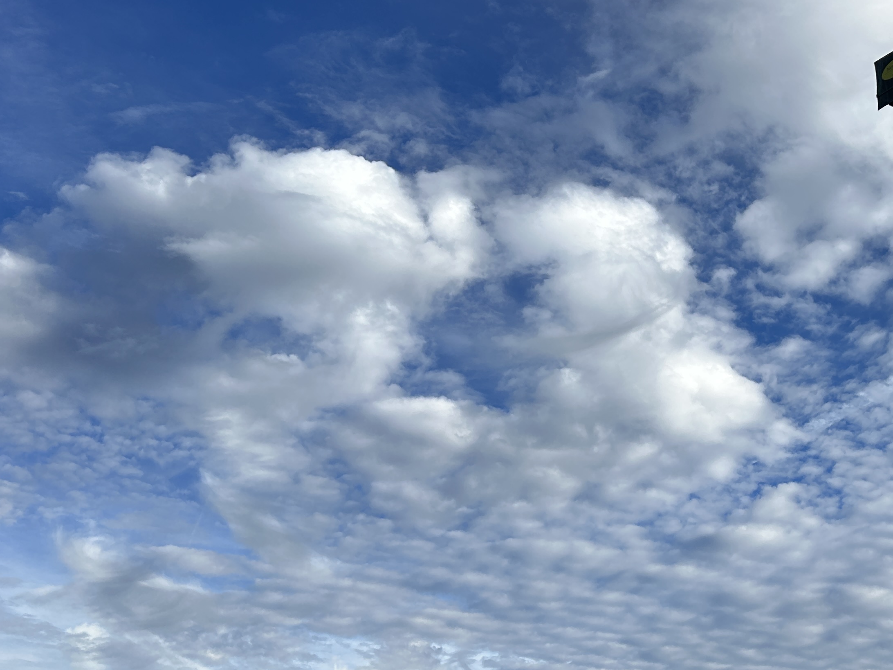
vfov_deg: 30.1
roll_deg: +0.2
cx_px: 671
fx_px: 1238
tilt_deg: +20.7
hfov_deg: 38.6
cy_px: 425
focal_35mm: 48
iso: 50
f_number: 1.5
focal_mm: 5.7
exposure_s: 1/4274
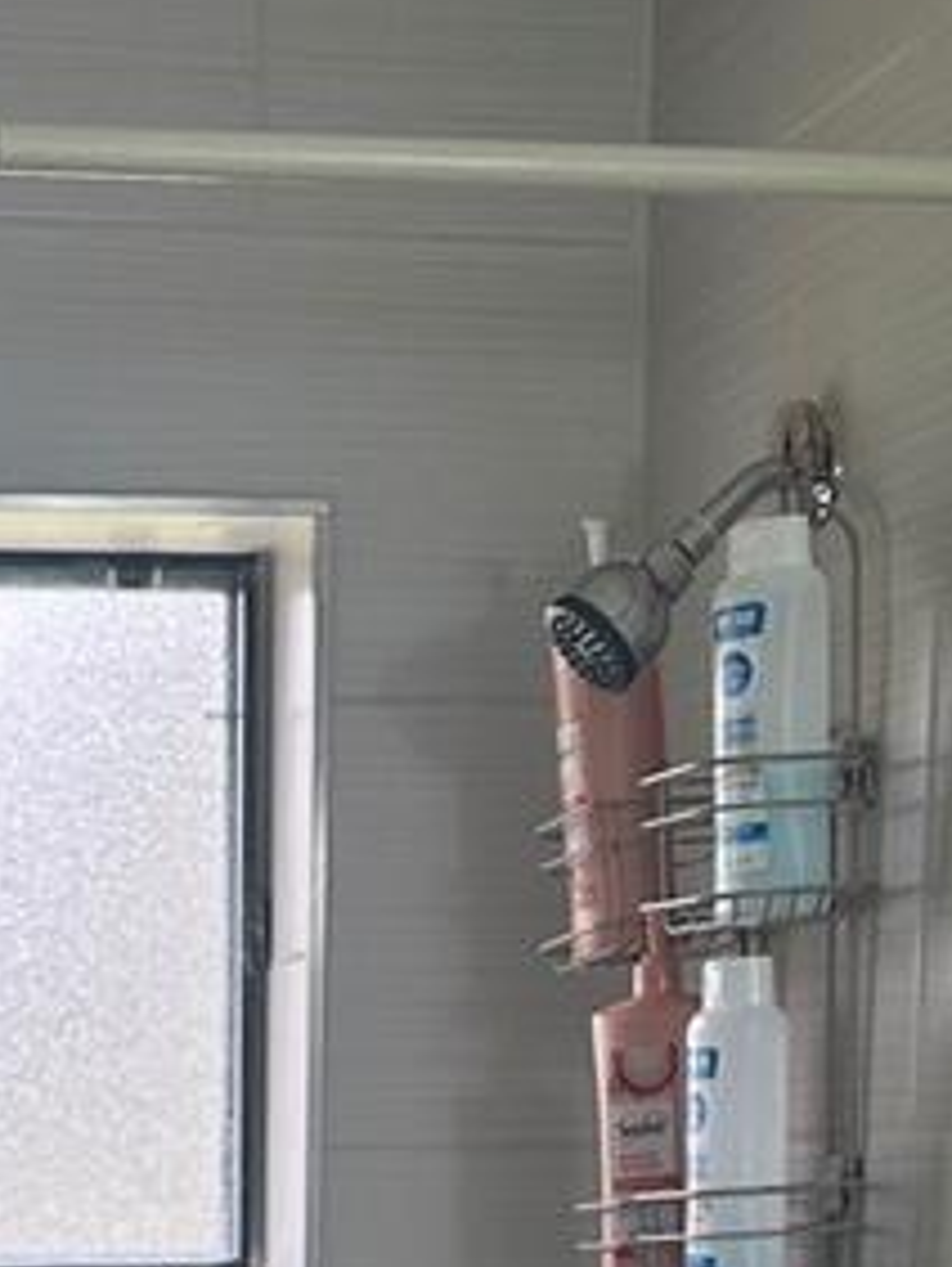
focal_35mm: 102
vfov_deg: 17.3
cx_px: 27
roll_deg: -0.8
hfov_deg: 14.3
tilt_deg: -10.8
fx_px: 3735
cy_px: 1905
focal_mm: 6.86
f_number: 1.78
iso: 100
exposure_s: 1/159
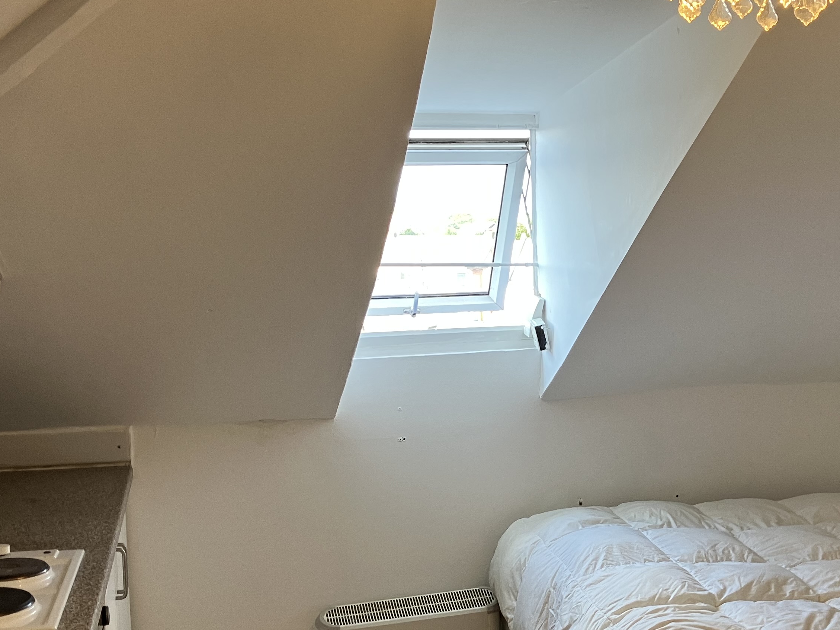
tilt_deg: -7.5
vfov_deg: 28.9
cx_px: 534
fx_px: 1213
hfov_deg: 37.9
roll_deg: +0.3
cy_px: 419
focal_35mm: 50
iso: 40
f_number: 1.8
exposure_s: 1/50
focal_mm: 3.99
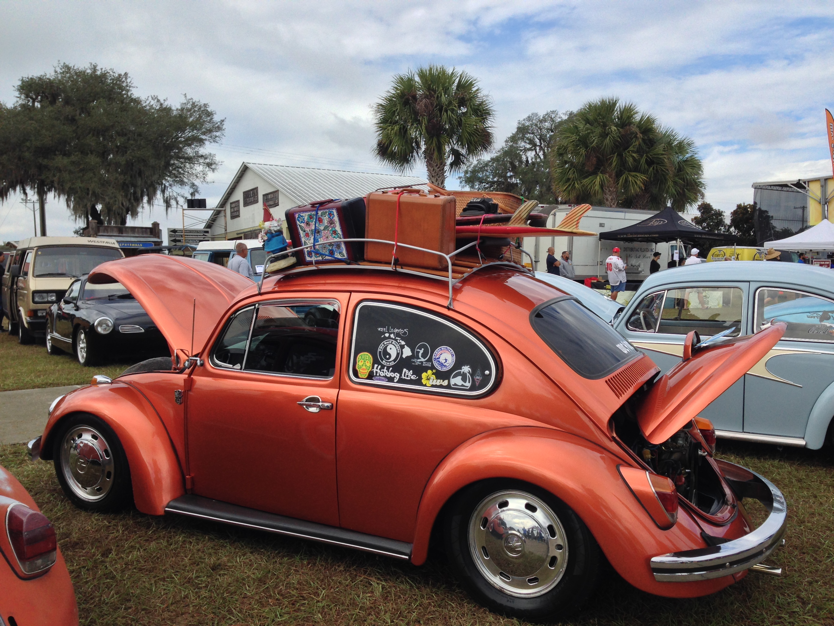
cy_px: 313
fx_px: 795
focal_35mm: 33
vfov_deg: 42.9
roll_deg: -0.2
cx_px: 417
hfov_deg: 55.4
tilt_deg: -1.5
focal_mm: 4.12
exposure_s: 1/1085
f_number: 2.4
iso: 50
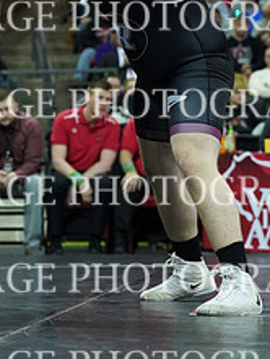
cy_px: -28
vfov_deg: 10.9
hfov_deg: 8.3
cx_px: 58
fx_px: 1860
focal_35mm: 179
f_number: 2.8
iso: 6400
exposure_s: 1/1250
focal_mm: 71
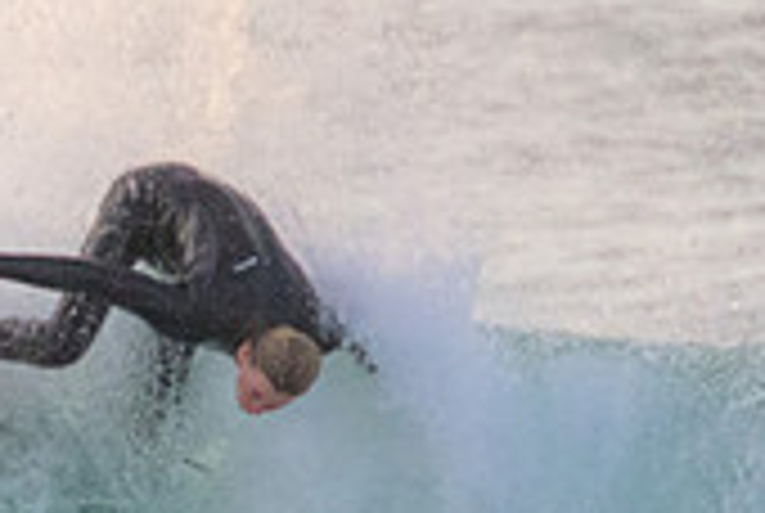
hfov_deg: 0.6
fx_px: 73653
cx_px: -361
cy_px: 588
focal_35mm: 3460
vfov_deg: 0.4
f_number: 11
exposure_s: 1/1250
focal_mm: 800
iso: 4000
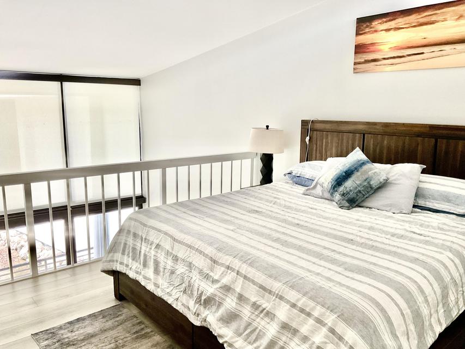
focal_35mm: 29
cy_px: 174
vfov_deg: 48.2
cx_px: 232
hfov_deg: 61.7
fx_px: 390
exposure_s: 1/60
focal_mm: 3
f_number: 1.8
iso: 80
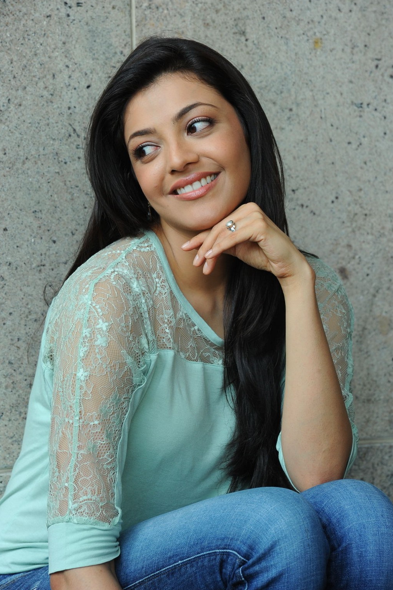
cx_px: 196
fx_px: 1982
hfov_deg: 11.3
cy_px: 295
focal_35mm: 121
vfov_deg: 16.9
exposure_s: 1/125
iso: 800
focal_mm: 120
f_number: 8
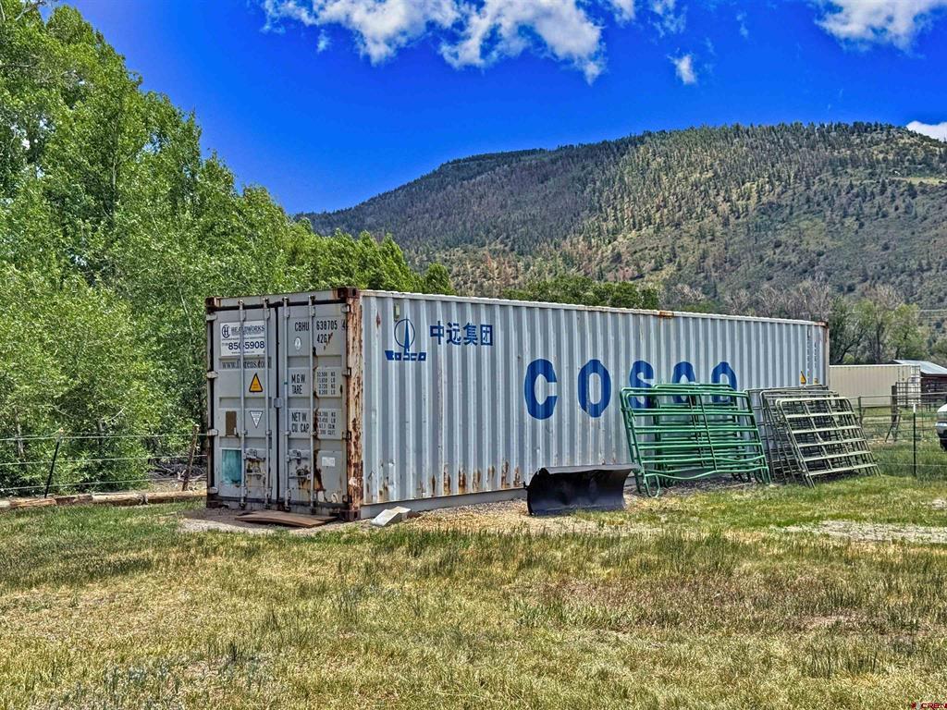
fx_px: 1313
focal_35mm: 48
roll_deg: +0.5
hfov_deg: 39.7
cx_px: 474
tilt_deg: +0.9
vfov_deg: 30.3
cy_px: 355
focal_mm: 6.76
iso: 64
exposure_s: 1/2959
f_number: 1.78
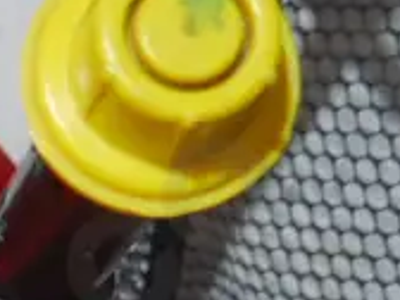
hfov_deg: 8.0
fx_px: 2669
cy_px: 721
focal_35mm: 231
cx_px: -488
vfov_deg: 6.2
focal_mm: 19
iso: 1250
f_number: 4.5
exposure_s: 1/60
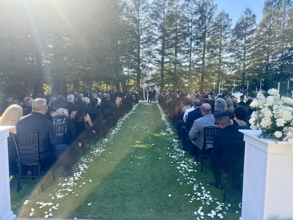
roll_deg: -3.1
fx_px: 203
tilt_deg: -3.1
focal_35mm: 24
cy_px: 110
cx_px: 146
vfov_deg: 56.8
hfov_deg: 71.6
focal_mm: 6.76
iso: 80
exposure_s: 1/788
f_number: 1.78
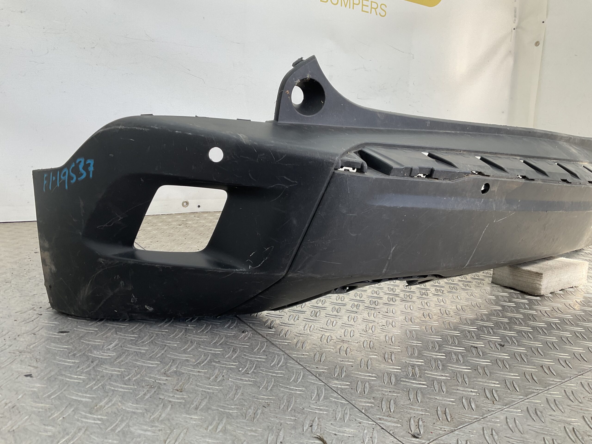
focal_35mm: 29
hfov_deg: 61.7
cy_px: 222
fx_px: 496
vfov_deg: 48.2
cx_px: 296
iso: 16
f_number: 1.8
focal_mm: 3
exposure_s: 1/119
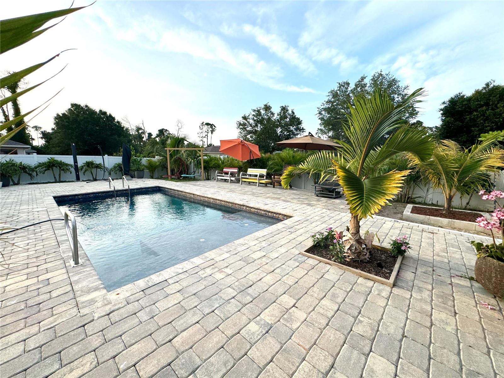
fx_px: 204
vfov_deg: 85.7
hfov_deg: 102.1
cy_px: 189
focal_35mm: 14
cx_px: 252
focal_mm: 2.22
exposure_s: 1/565
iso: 40
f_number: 2.2
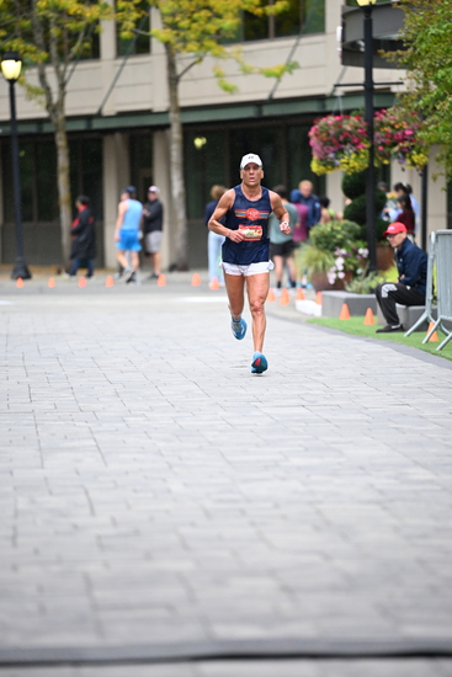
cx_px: 226
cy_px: 338
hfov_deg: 6.9
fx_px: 3764
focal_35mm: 200
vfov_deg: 10.3
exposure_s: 1/1600
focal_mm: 200
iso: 1250
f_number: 2.8
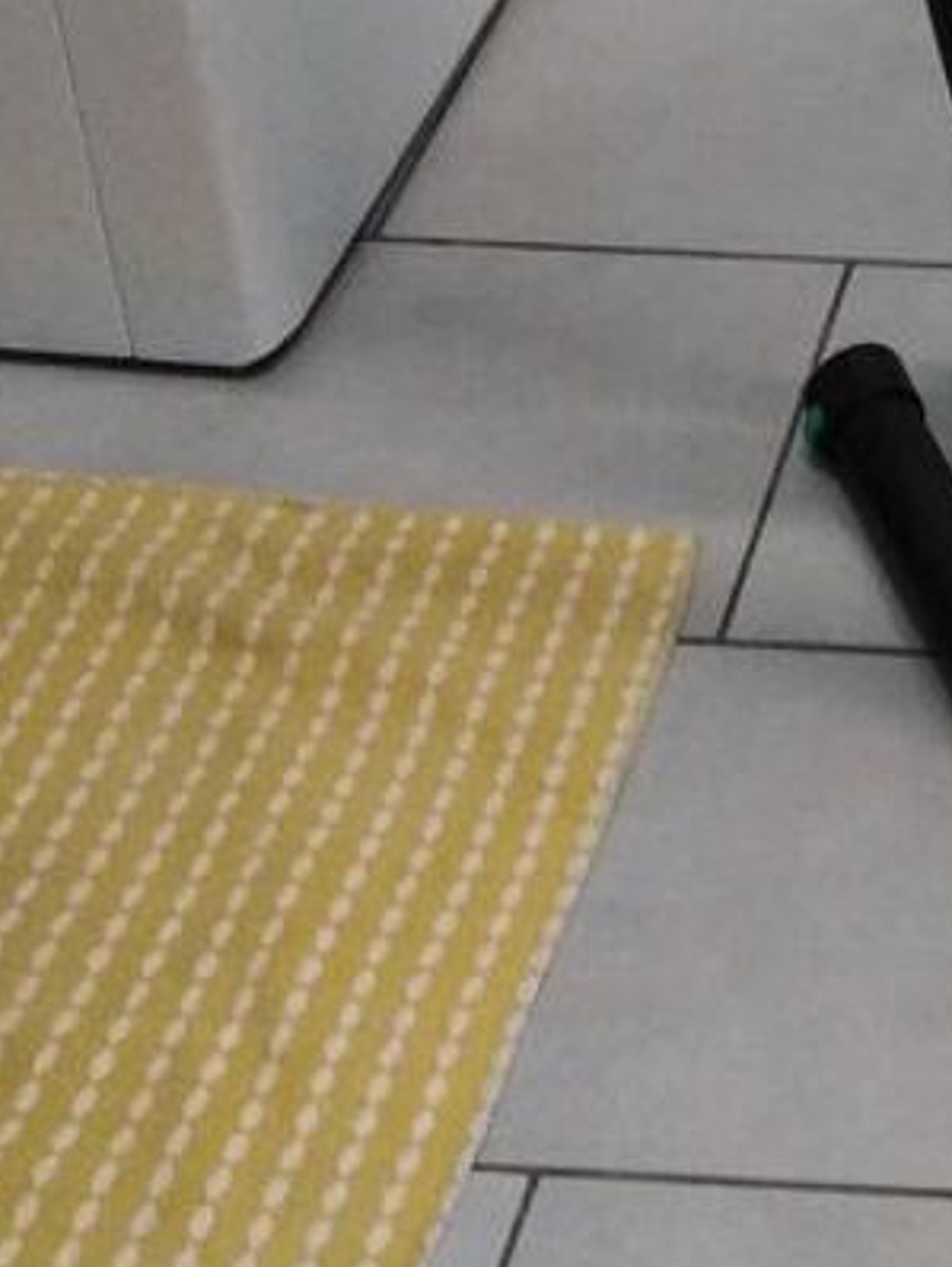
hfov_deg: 15.5
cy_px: -568
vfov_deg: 19.8
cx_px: 1468
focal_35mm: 87
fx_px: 3187
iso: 485
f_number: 2.2
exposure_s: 1/20
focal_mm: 3.46
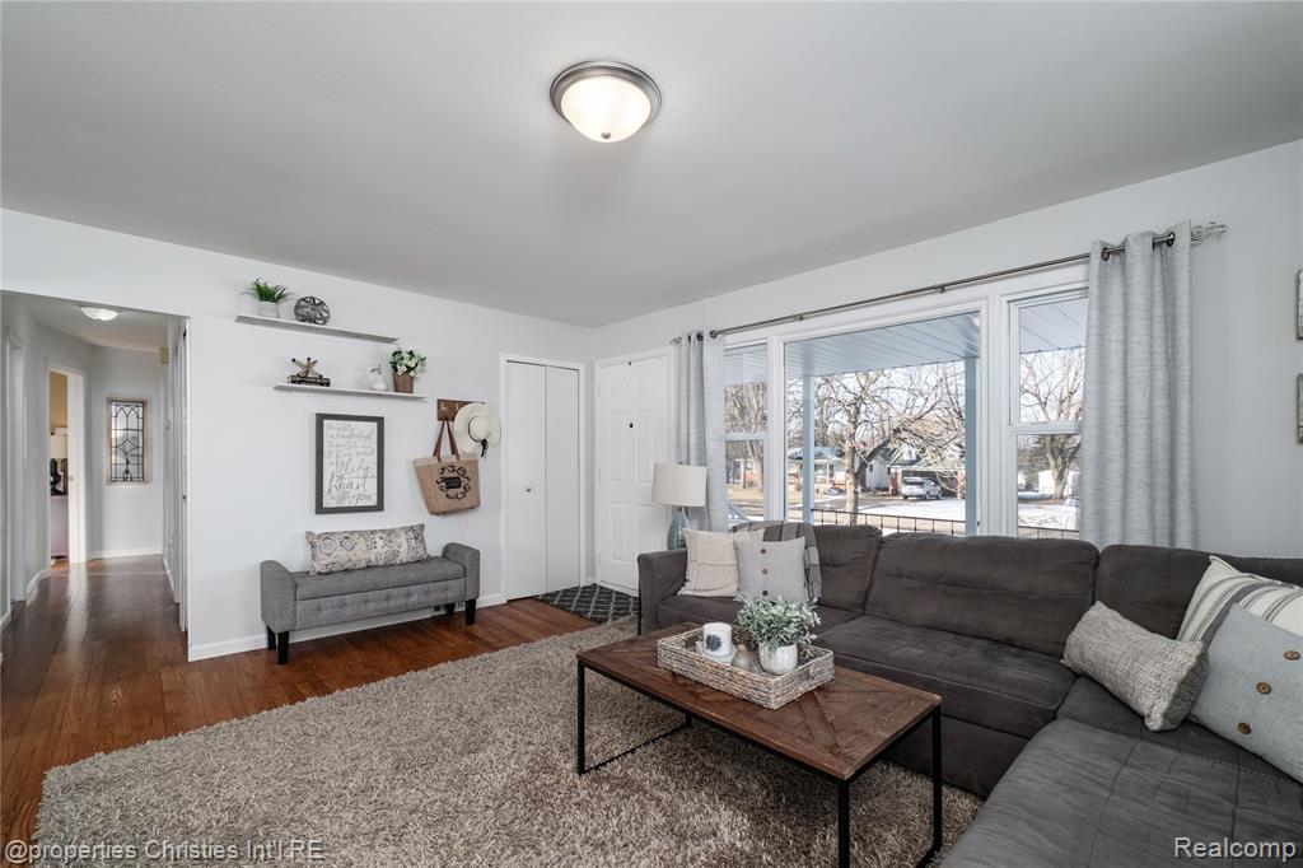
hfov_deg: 100.4
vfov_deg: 77.3
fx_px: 543
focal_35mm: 15
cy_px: 434
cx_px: 652
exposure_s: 1/250
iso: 640
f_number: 6.4
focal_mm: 10
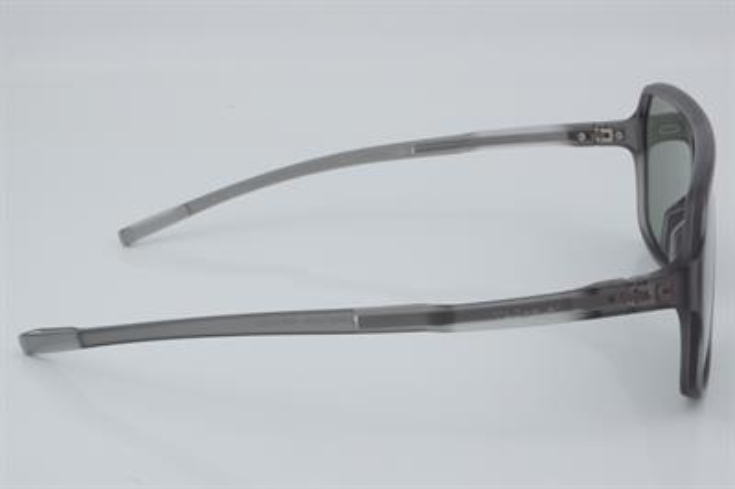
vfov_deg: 18.2
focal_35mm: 75
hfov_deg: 27.0
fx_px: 1530
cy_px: 244
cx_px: 368
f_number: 32
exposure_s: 1/4
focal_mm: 50
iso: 100
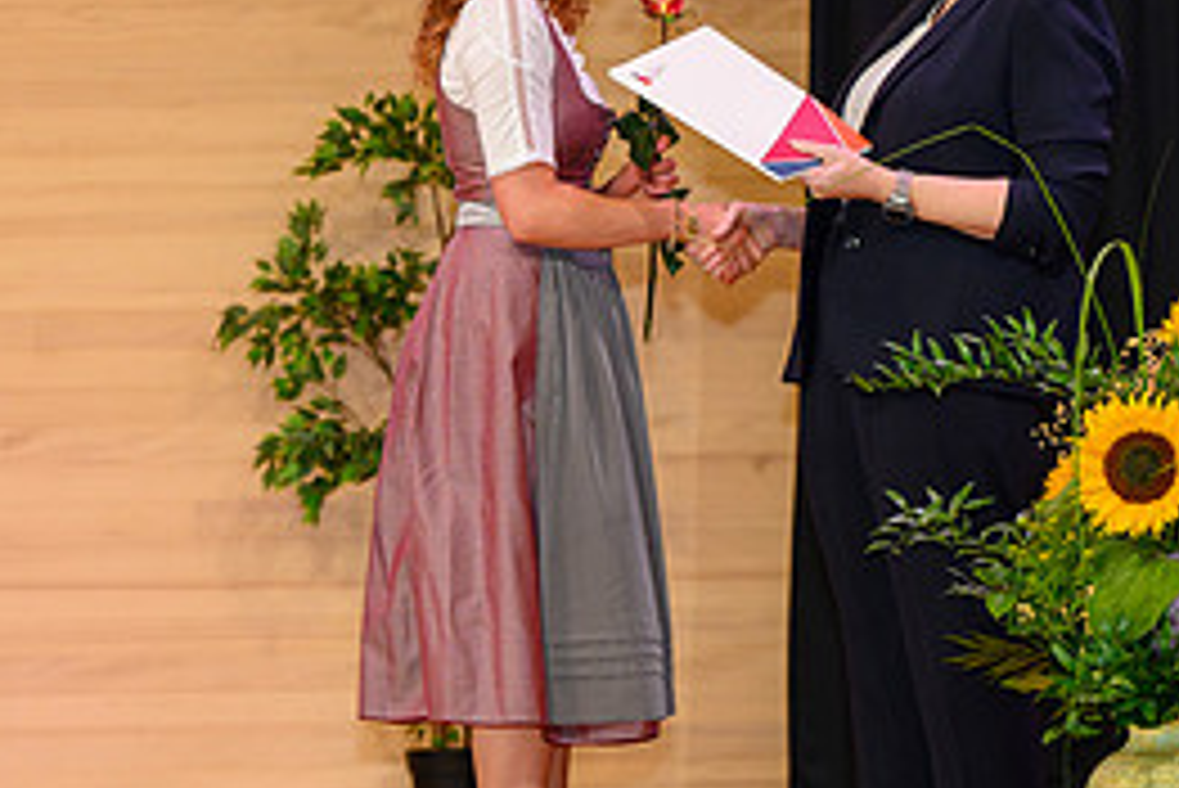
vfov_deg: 5.5
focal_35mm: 251
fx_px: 8224
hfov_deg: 8.2
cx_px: 549
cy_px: 207
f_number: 5
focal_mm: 103
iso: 2000
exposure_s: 1/200
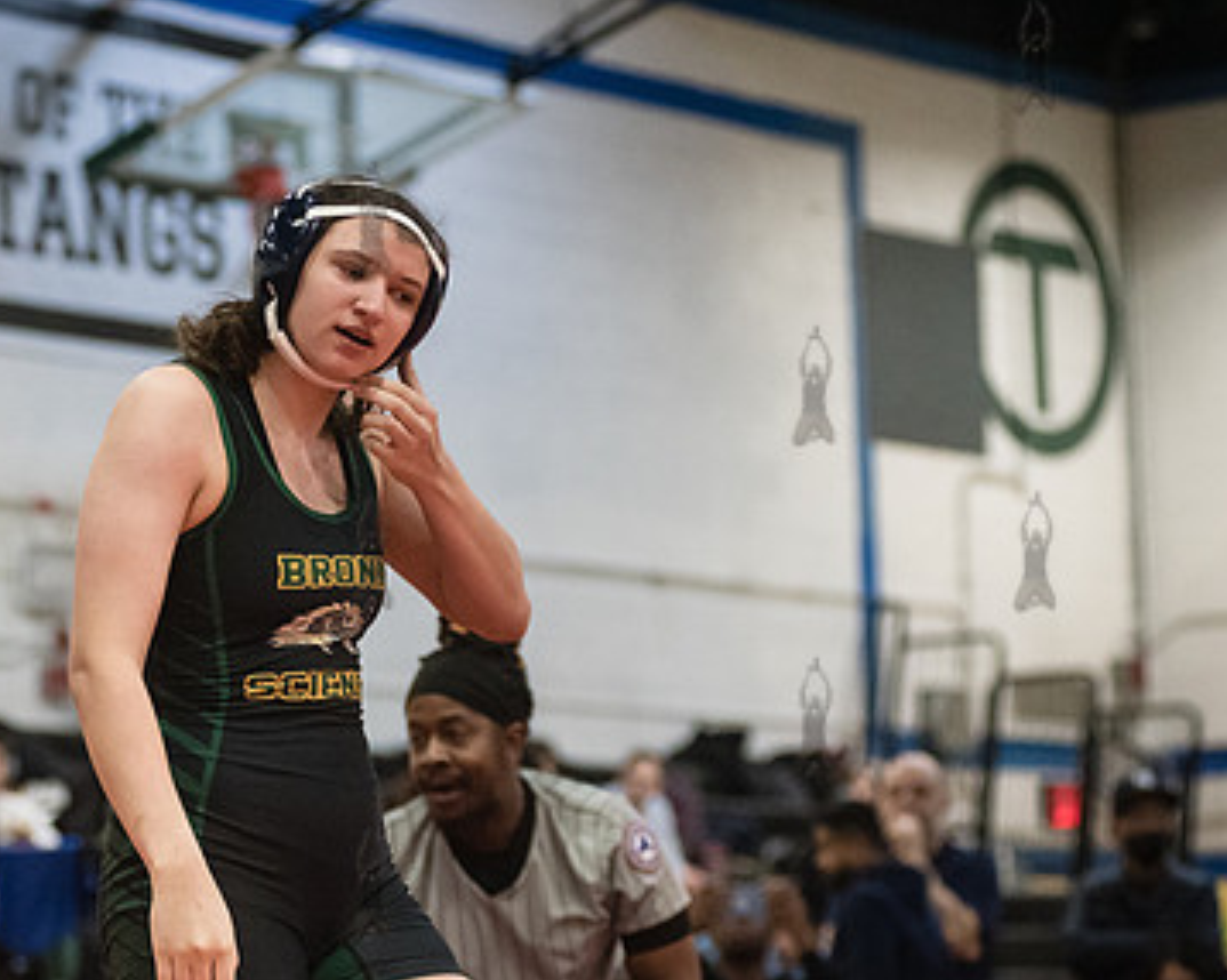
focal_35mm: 140
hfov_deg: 13.7
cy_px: 550
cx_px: 370
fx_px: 5081
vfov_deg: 11.0
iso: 8000
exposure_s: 1/500
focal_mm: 92
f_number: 3.5
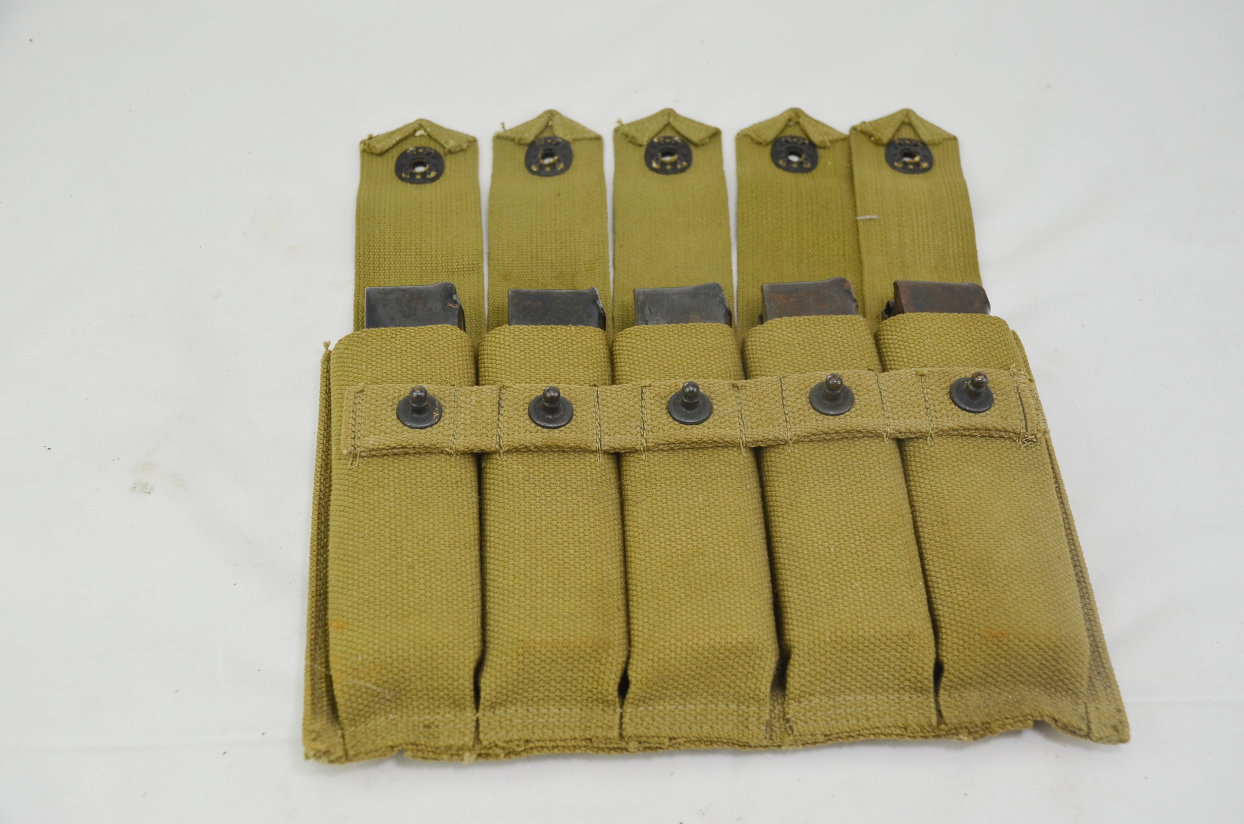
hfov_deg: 42.4
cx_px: 622
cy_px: 412
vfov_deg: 28.8
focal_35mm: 46
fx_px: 1604
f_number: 5.6
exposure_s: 1/125
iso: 220
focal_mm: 31
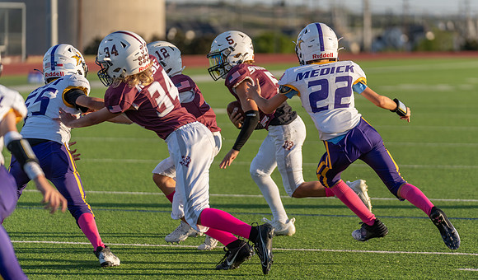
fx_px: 2411
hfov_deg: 11.3
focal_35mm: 188
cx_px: 284
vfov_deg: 6.7
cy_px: 124
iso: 125
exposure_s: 1/1250
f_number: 2.8
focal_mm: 147
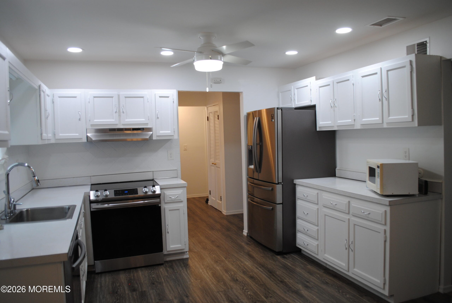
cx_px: 226
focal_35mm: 27
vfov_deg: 48.0
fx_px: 339
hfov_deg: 67.3
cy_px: 152
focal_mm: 18
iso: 200
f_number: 3.5
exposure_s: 1/30
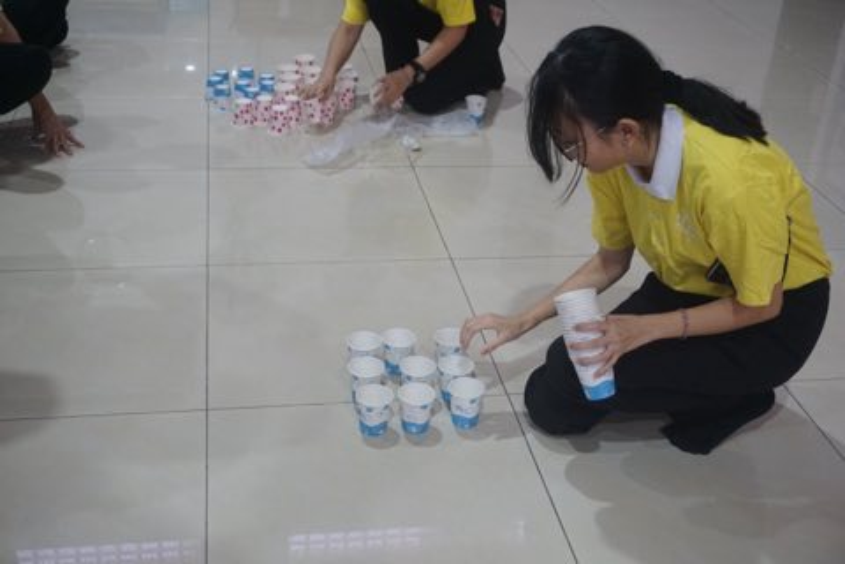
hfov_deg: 45.0
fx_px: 1021
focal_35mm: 44
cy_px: 282
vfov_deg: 30.8
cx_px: 422
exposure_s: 1/160
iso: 1250
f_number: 4.5
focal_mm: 29
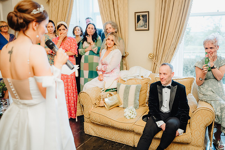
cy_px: 75
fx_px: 219
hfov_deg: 54.4
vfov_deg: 37.9
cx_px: 112
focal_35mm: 35
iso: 800
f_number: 2
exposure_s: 1/200
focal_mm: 35
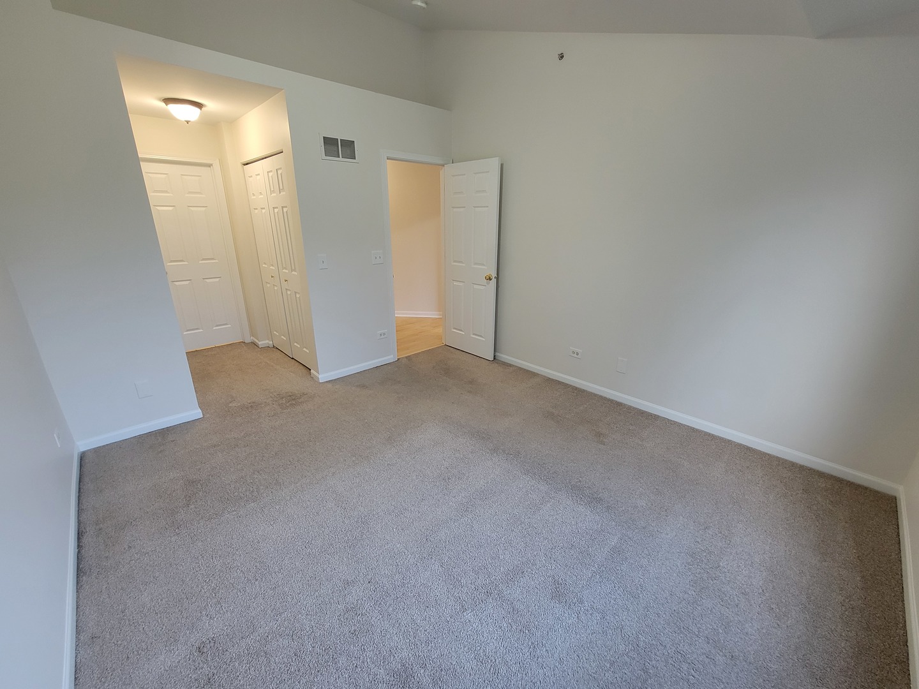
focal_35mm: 13
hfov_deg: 106.2
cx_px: 460
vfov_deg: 89.9
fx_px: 345
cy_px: 344
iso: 200
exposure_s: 1/60
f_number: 2.2
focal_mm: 2.2
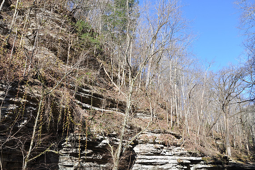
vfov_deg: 47.8
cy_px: 85
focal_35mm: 27
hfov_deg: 67.5
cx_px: 128
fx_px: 191
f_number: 7.1
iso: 200
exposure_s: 1/200
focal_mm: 18
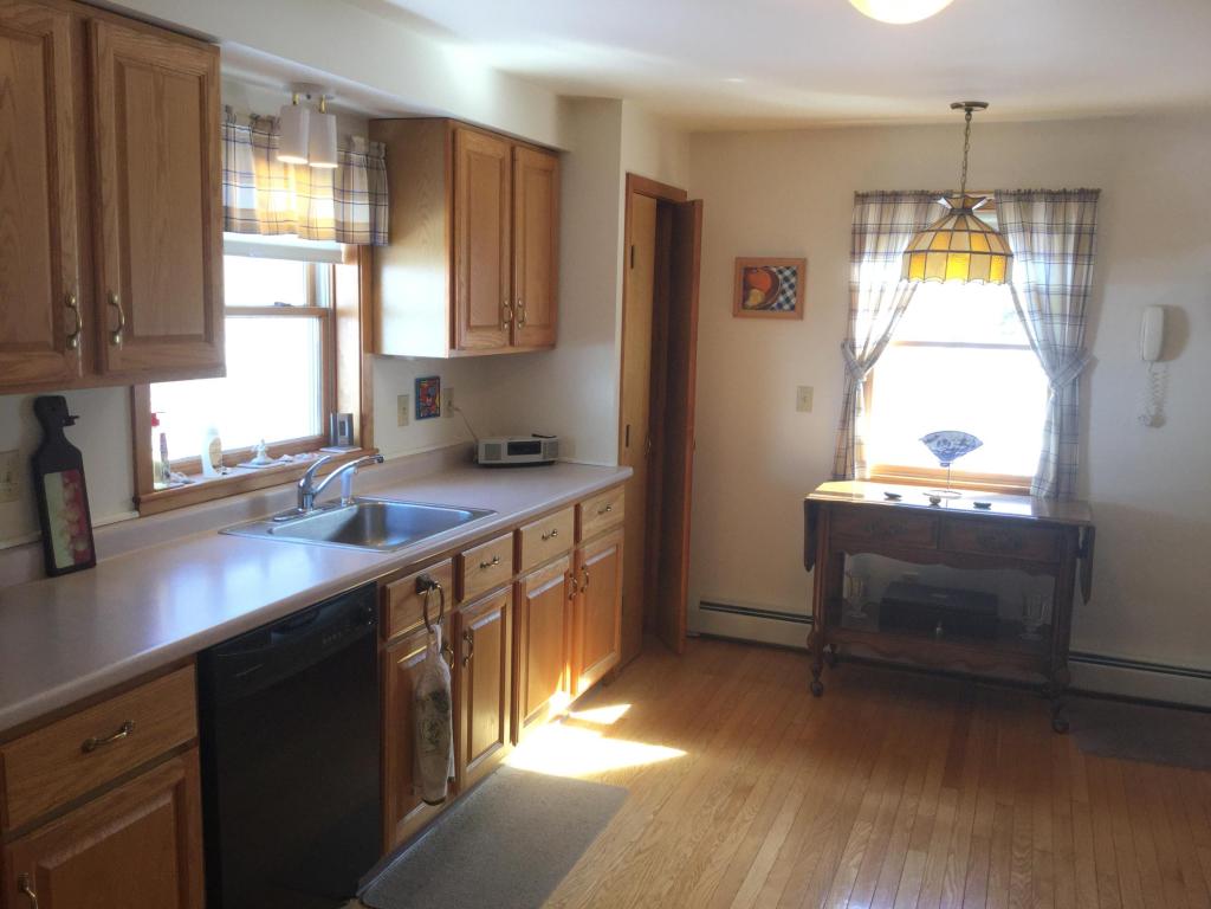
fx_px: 1084
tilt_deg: -7.0
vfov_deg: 45.4
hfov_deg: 58.4
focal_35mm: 31
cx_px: 606
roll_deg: -0.9
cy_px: 454
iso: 32
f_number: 2.4
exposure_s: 1/60
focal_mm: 3.3
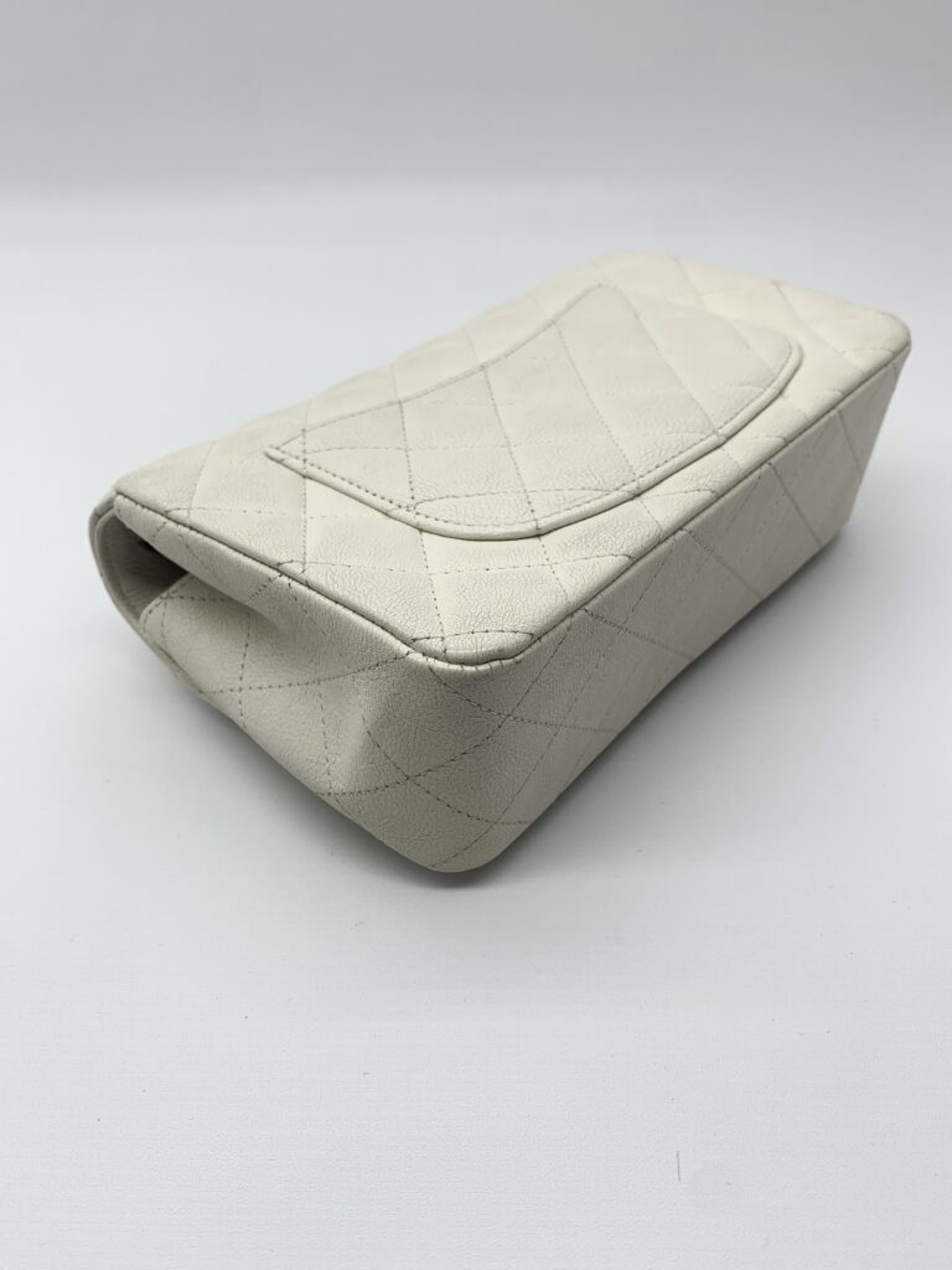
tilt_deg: -37.4
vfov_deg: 67.3
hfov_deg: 53.1
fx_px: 953
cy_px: 635
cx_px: 476
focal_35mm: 26
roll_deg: +2.0
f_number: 1.8
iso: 25
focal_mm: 4.25
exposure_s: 1/121
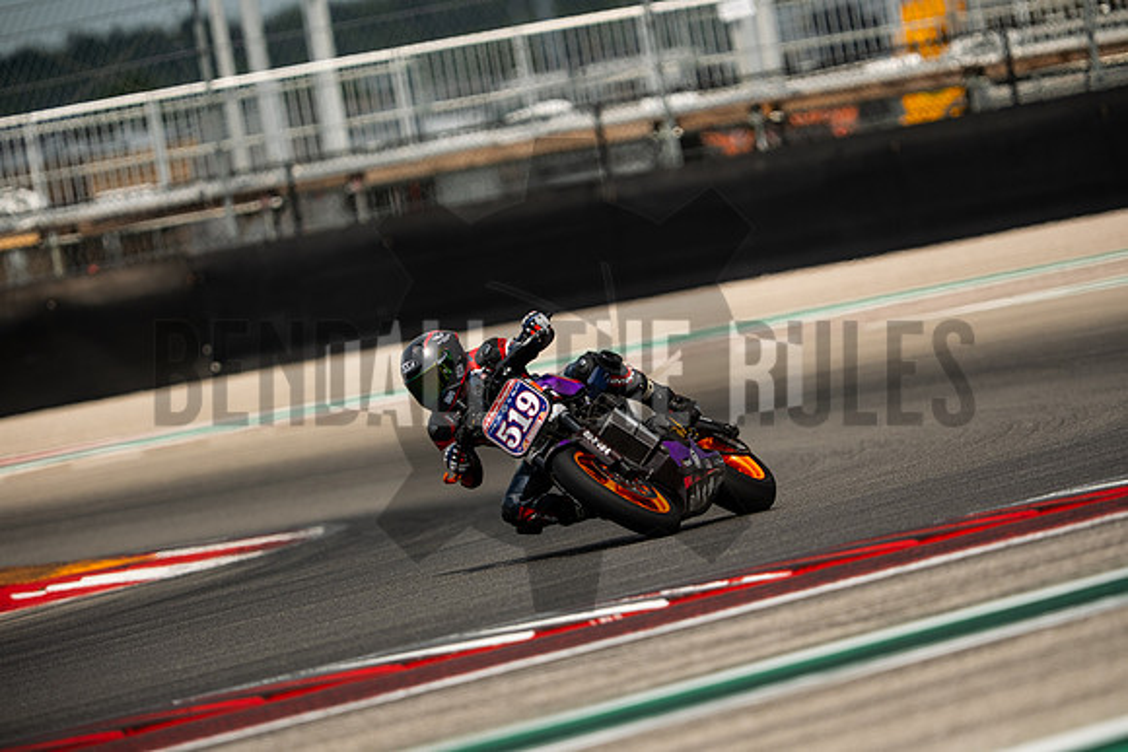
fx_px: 13162
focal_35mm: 420
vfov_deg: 3.3
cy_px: 376
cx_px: 564
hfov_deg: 4.9
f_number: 2.8
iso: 250
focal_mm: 280
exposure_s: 1/2500
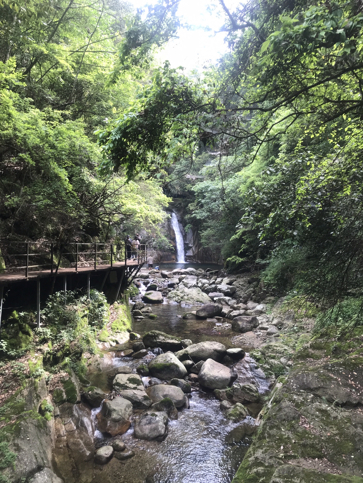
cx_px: 182
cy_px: 242
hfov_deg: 49.7
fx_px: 391
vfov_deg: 63.4
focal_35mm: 28
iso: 20
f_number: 1.8
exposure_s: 1/104
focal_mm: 3.99
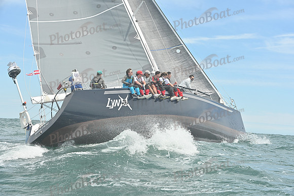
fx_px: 572
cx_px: 147
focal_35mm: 70
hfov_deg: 28.8
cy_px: 98
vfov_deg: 19.5
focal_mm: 70
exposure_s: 1/1250
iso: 320
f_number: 7.1
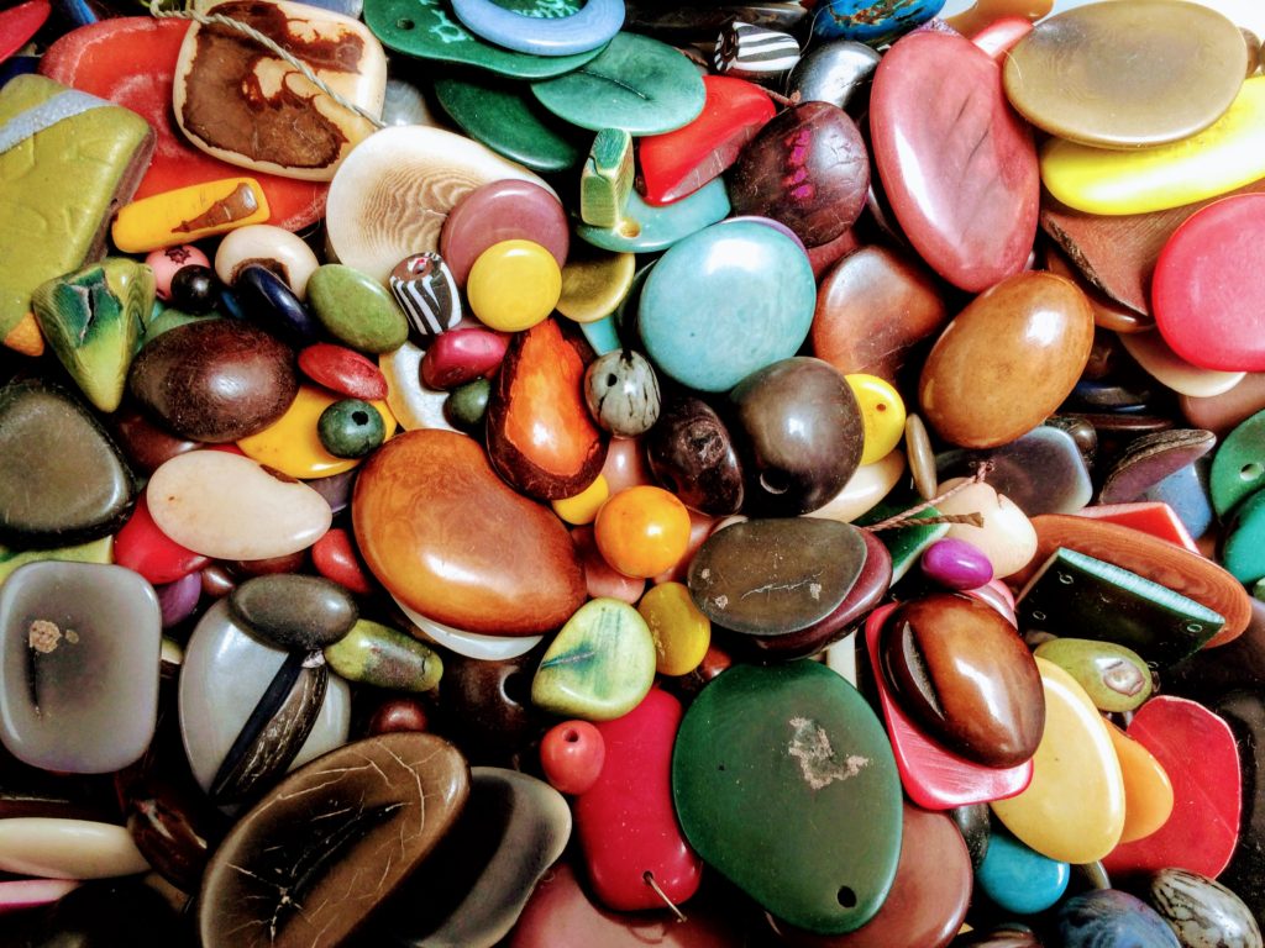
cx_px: 632
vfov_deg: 48.2
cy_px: 474
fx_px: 1060
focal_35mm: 29
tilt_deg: -85.5
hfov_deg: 61.7
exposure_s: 1/40
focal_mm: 4.15
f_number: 2.2
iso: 40
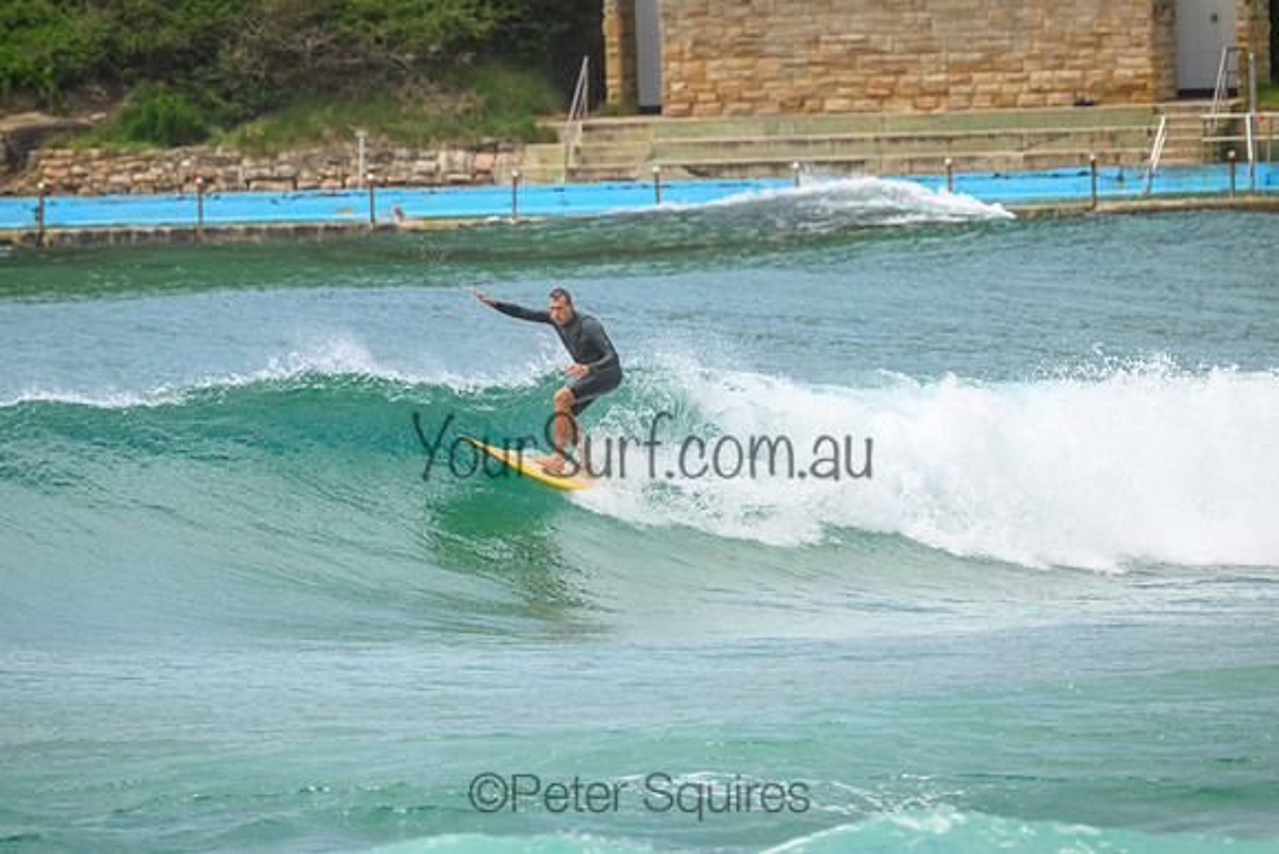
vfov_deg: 1.7
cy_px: 427
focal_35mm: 800
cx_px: 640
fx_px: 28428
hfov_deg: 2.6
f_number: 11
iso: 1800
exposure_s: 1/3200
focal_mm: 800
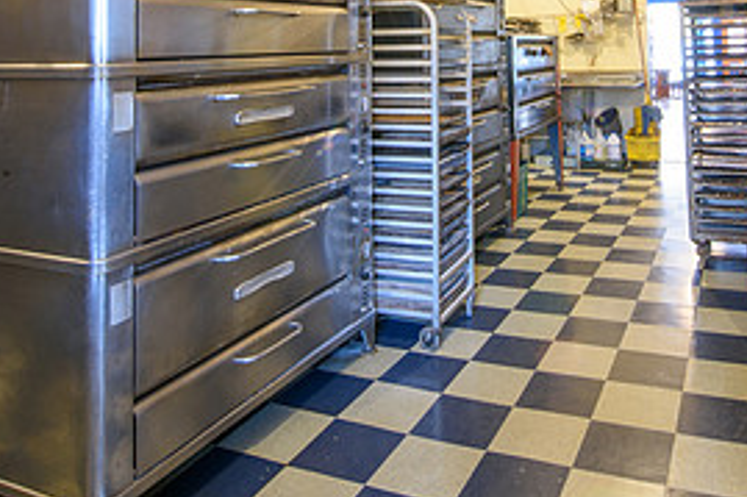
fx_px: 664
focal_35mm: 32
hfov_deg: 57.9
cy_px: -4
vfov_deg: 36.7
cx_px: 472
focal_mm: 14
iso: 160
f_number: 22
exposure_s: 15
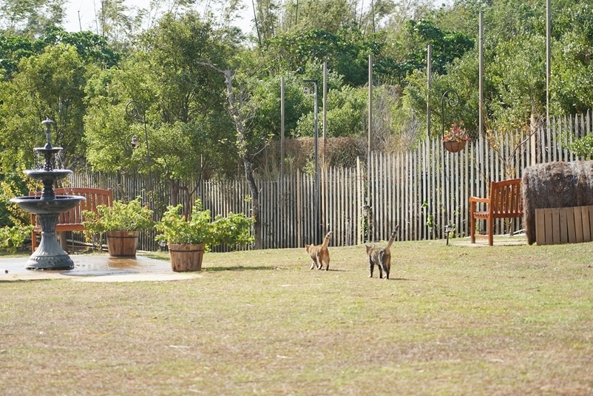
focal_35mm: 131
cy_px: 213
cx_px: 264
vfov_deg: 10.5
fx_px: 2158
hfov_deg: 15.6
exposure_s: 1/640
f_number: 4
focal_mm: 105
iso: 100
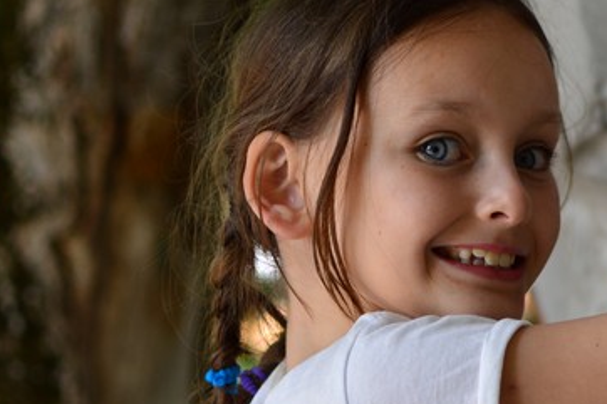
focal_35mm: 148
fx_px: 2501
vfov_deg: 9.2
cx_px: 708
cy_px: 194
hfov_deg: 13.5
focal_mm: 35
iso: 100
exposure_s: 1/320
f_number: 1.8
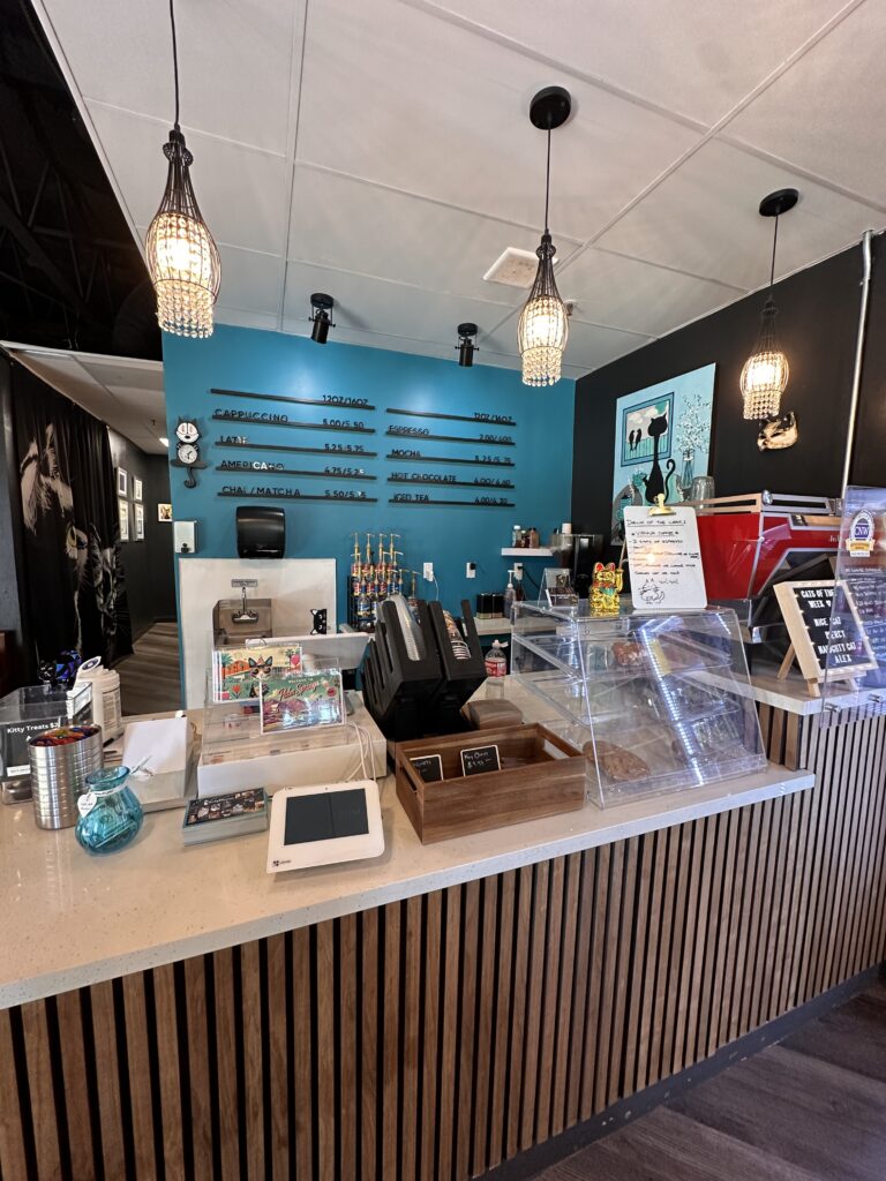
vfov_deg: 102.1
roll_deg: -0.9
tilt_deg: -6.4
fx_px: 478
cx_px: 443
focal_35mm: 14
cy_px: 590
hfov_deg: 85.7
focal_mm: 2.22
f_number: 2.2
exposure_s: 1/60
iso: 320
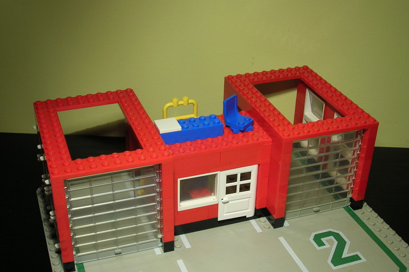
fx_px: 545
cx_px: 204
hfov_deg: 41.1
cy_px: 146
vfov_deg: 28.1
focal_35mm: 48
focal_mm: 7.7
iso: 50
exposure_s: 1/17.1
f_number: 3.2
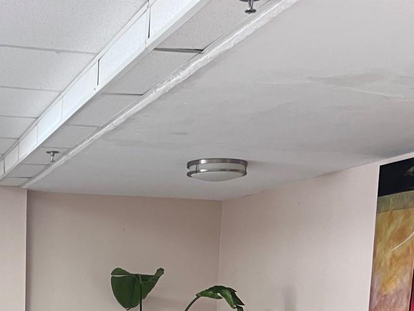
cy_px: 393
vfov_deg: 20.5
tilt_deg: -6.5
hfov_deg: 28.7
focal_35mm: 66
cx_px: 76
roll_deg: -1.9
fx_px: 790
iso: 100
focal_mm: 5.7
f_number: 1.5
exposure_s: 1/60
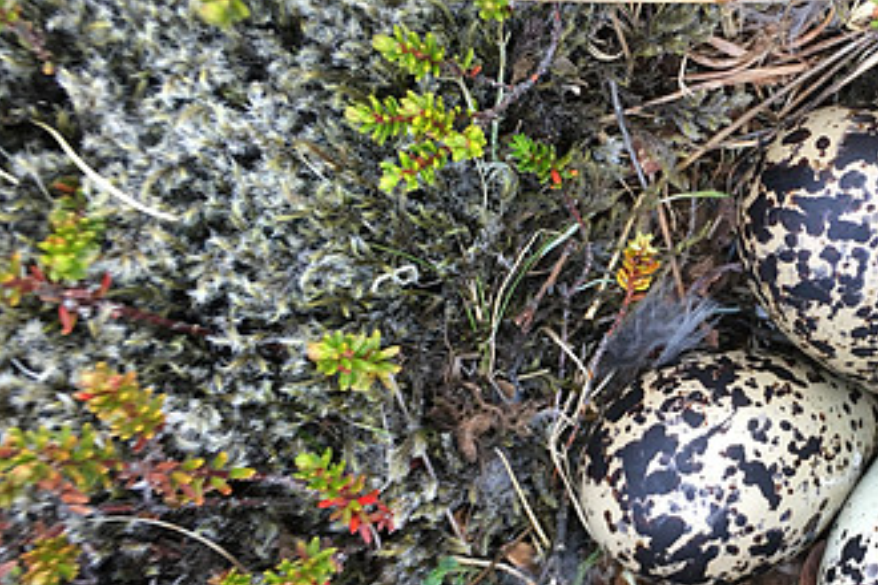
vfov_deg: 25.3
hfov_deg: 35.7
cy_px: 408
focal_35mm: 53
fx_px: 1293
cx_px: 761
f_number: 2.2
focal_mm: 4.15
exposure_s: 1/33
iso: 80
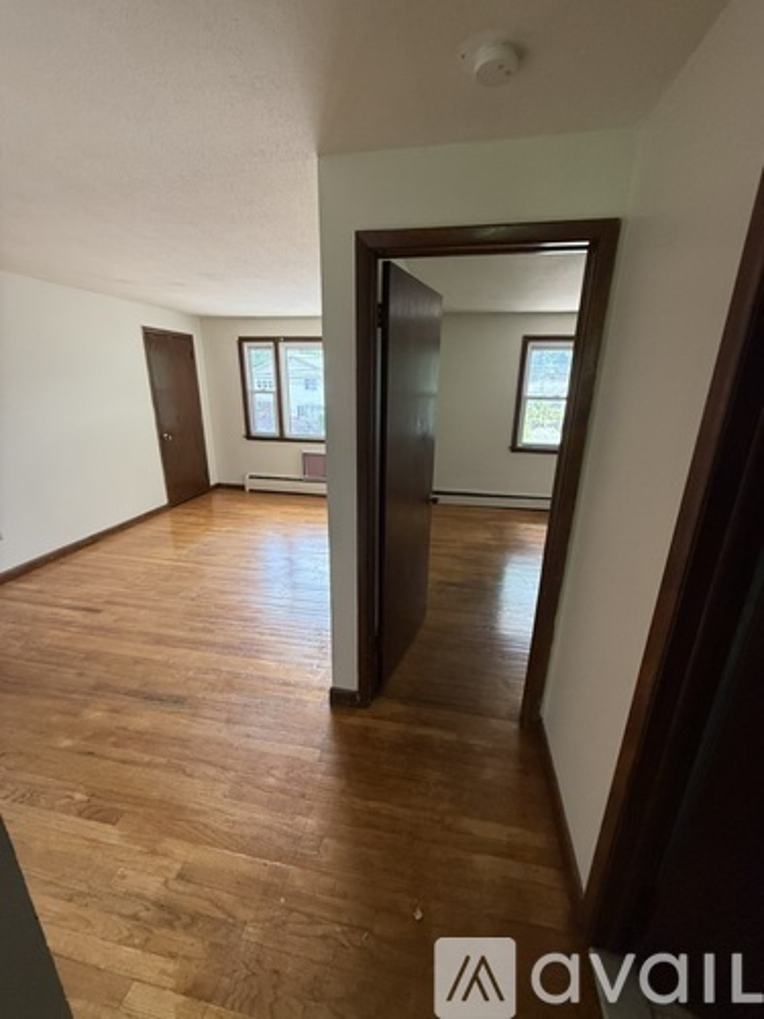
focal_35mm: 14
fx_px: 412
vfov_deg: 102.1
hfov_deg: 85.7
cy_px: 510
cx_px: 382
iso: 250
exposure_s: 1/99
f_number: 2.2
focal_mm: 2.22
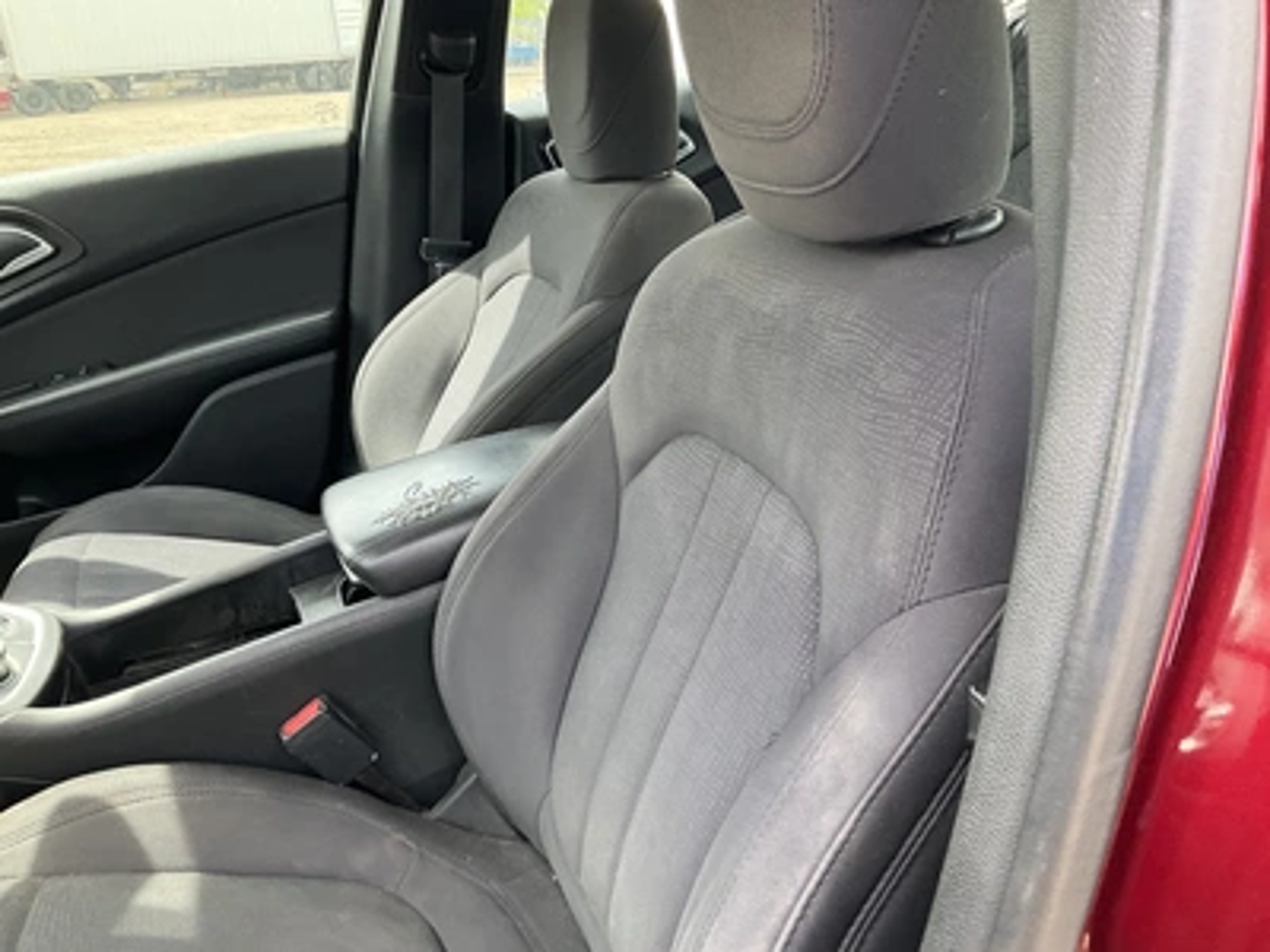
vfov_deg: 48.2
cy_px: 476
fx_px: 1064
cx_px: 635
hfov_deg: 61.7
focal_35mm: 29
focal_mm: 3
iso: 40
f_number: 1.8
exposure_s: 1/122
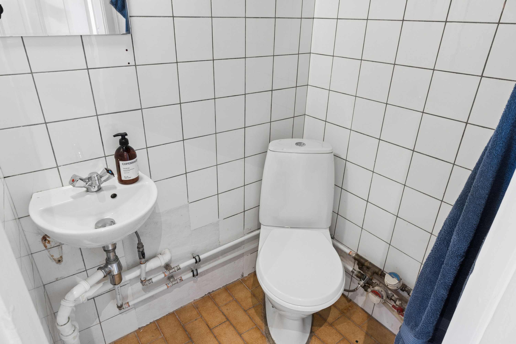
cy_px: 172
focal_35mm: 22
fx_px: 322
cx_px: 258
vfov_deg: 56.1
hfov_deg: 77.3
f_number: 8
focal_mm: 15
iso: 200
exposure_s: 1/8
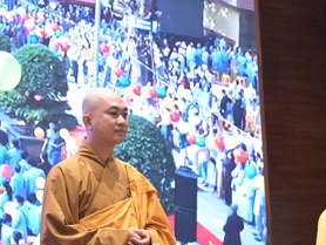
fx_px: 1310
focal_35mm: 139
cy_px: 111
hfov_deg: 14.1
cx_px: 35
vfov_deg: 10.7
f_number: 4
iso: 5000
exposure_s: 1/125
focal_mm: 62
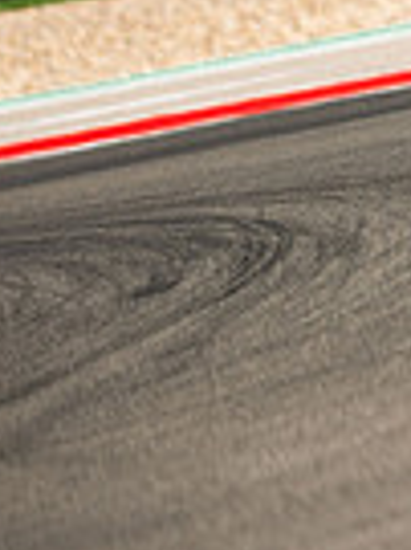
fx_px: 27558
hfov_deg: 0.9
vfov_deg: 1.1
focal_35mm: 1738
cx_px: 920
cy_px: -230
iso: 160
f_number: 3.2
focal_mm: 280
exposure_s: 1/1000
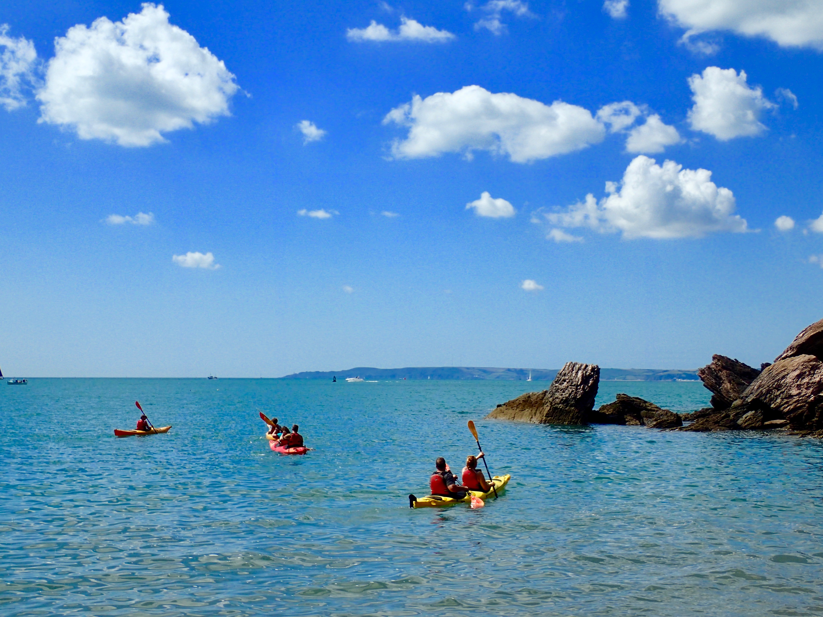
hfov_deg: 33.8
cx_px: 412
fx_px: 1355
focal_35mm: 57
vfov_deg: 25.7
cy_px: 308
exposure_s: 1/1000
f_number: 5
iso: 100
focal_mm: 10.29
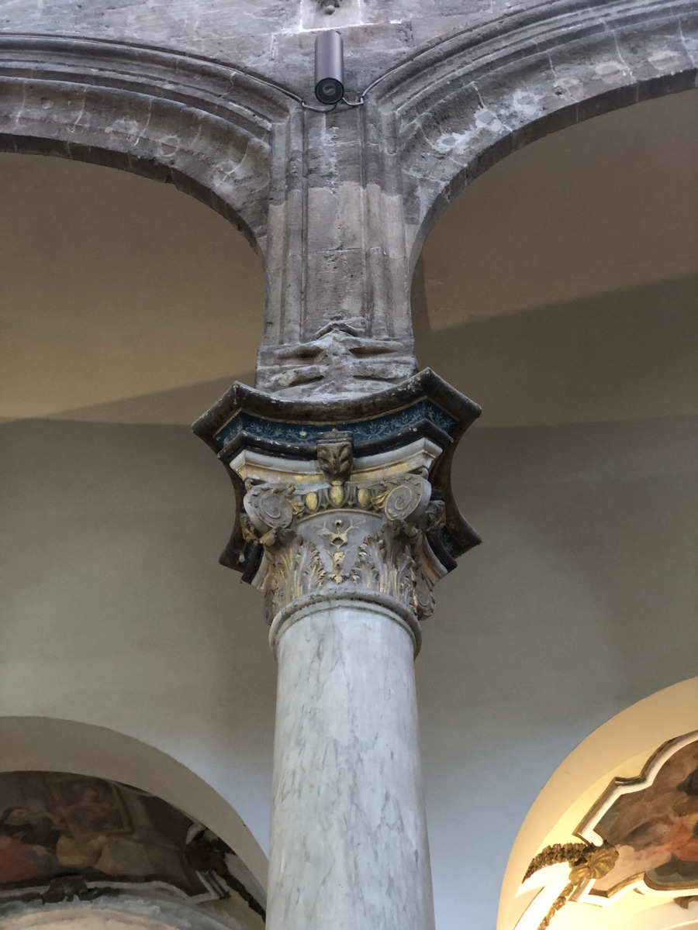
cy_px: 465
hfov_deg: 28.0
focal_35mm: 52
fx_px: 1398
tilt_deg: +46.1
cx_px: 349
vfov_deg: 36.8
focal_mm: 6
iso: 200
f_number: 2.4
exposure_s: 1/8
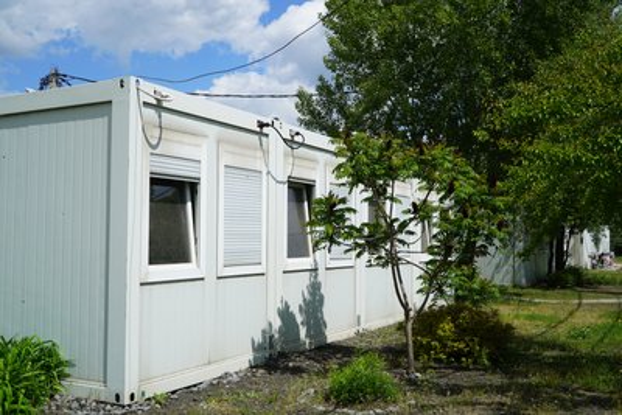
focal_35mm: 37
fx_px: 639
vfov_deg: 36.0
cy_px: 208
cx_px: 311
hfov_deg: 51.9
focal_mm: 37
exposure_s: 1/160
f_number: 14
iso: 100
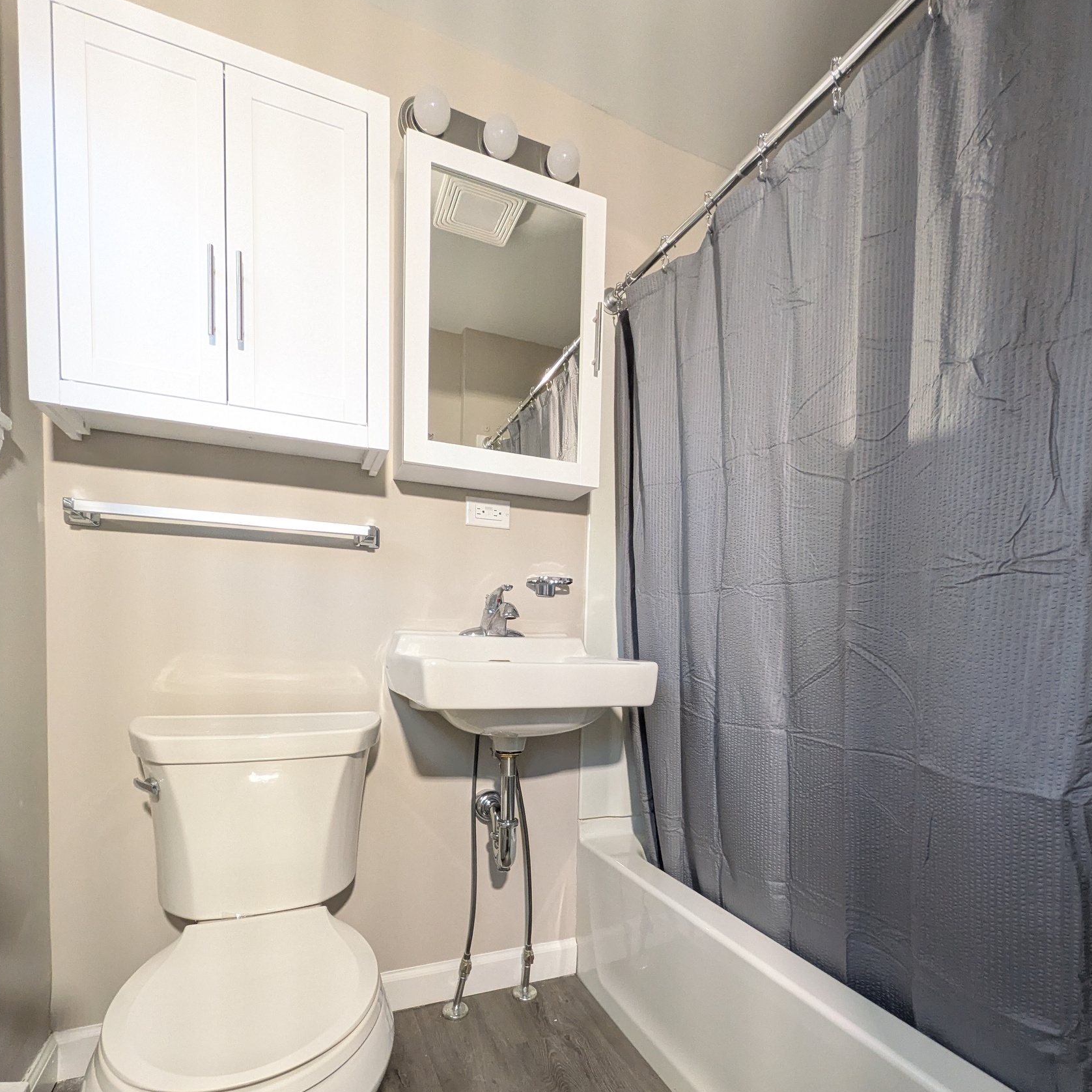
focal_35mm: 17
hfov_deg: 84.0
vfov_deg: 82.6
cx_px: 547
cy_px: 672
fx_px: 607
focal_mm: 1.85
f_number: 2.2
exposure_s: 1/60
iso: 410
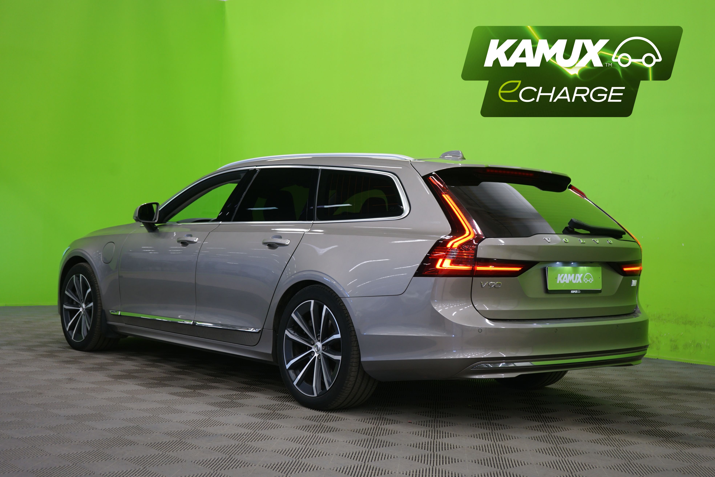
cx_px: 358
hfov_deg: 40.3
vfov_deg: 27.5
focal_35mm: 49
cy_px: 238
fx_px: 973
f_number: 4.5
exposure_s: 1/10
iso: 400
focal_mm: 49
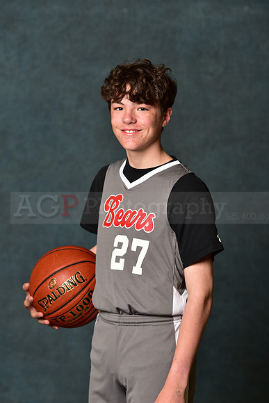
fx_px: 1680
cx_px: 134
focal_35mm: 150
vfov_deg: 13.7
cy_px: 202
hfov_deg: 9.2
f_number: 4.5
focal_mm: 150
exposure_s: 1/200
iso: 200
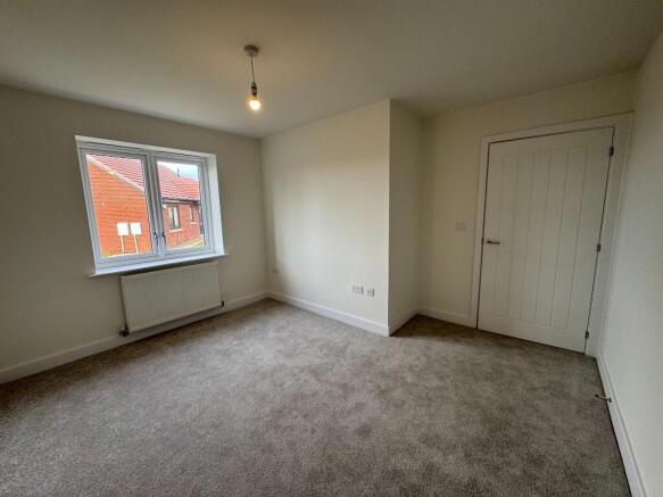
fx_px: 268
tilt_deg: -8.6
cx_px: 332
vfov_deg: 85.7
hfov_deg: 102.1
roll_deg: +1.6
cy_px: 248
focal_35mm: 14
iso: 50
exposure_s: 1/100
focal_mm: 2.22
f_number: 2.2
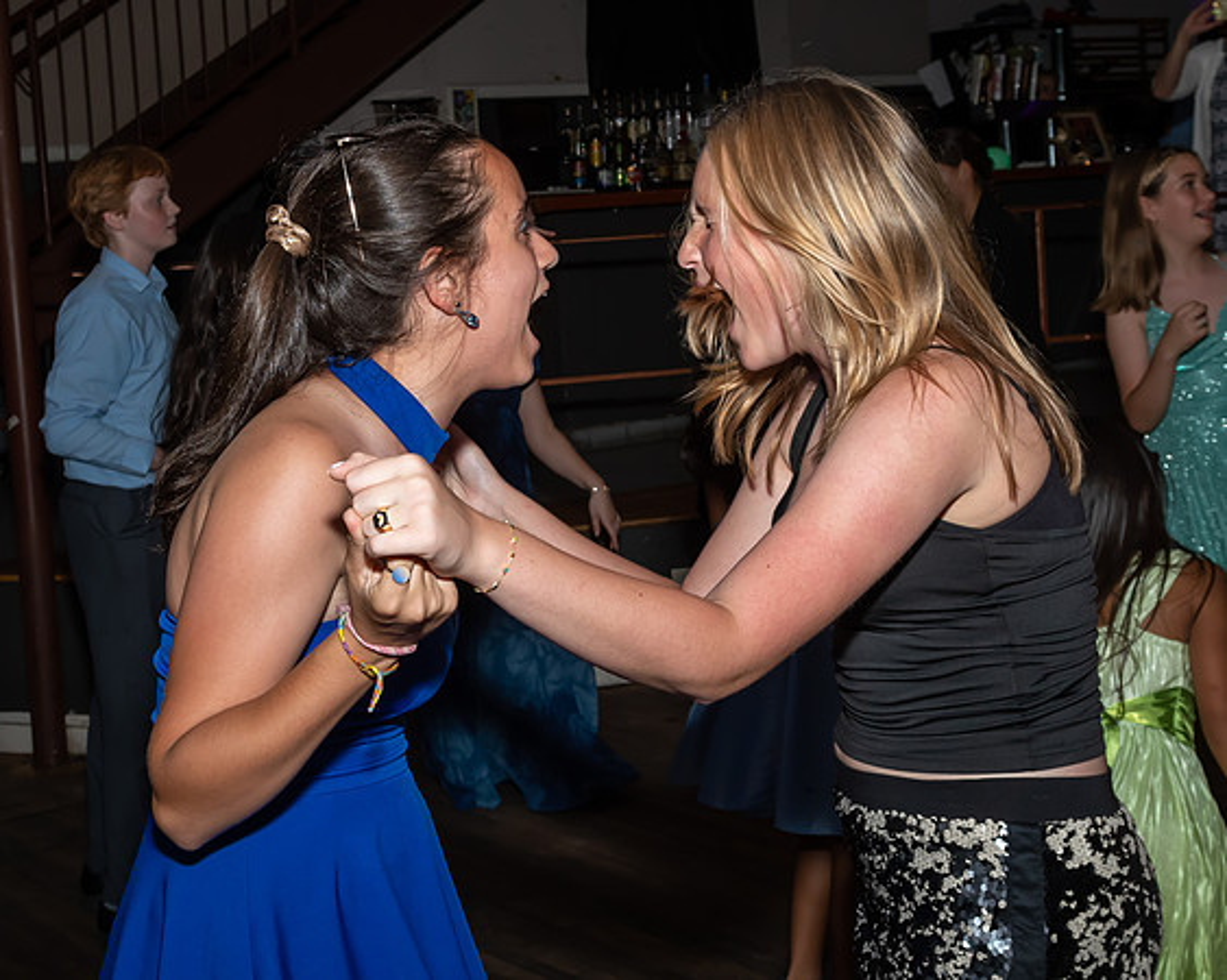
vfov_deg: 26.5
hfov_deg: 32.9
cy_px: 331
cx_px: 487
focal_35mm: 57
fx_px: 2068
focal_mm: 20
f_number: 5.6
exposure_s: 1/250
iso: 400
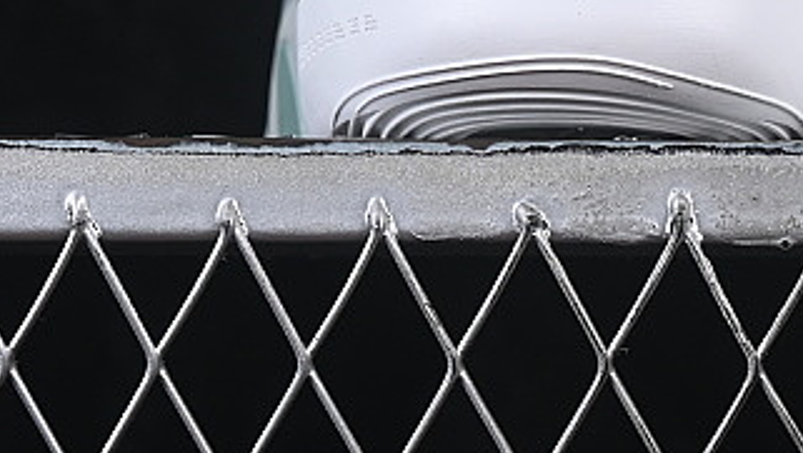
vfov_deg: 4.5
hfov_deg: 8.1
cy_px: -423
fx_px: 5624
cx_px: 846
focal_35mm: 264
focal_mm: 50
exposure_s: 1/80
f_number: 8
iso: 160
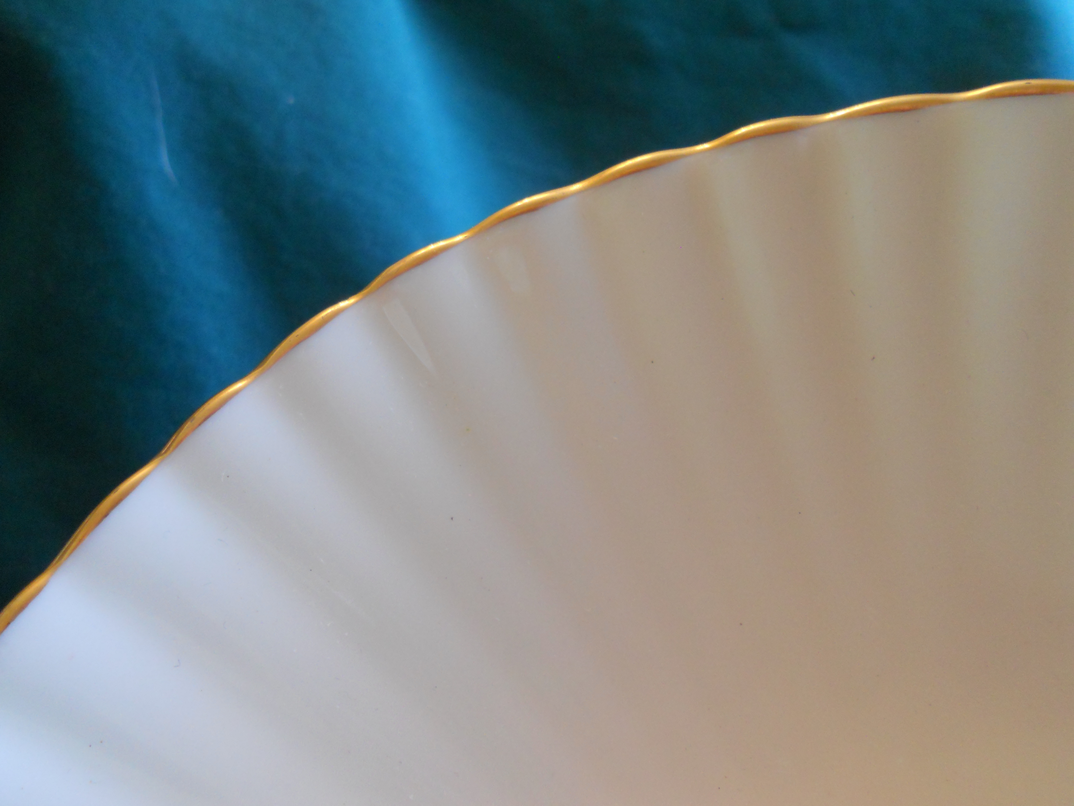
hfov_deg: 56.8
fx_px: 993
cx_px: 537
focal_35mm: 32
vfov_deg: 44.2
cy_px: 403
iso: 320
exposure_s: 1/30
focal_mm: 5.8
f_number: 3.5
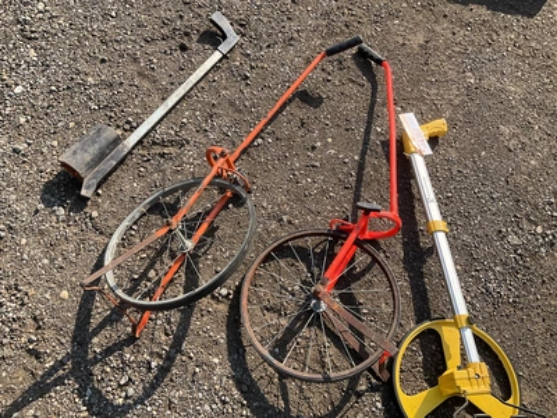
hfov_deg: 61.7
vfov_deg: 48.2
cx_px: 278
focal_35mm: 29
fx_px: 467
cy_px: 209
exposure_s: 1/792
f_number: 1.8
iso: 25
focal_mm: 3
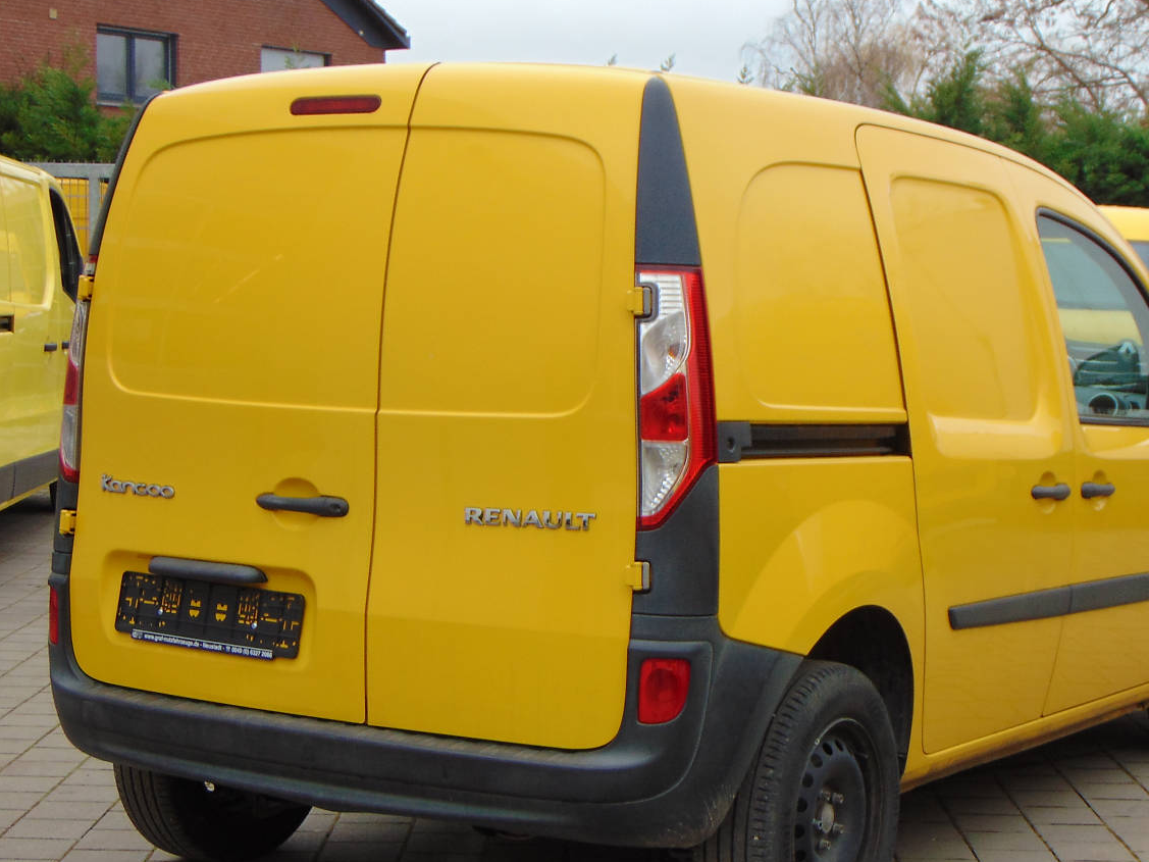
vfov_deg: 20.7
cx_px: 676
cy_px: 491
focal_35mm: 71
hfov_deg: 27.4
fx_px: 2356
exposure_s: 1/80
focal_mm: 9
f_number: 3.5
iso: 80
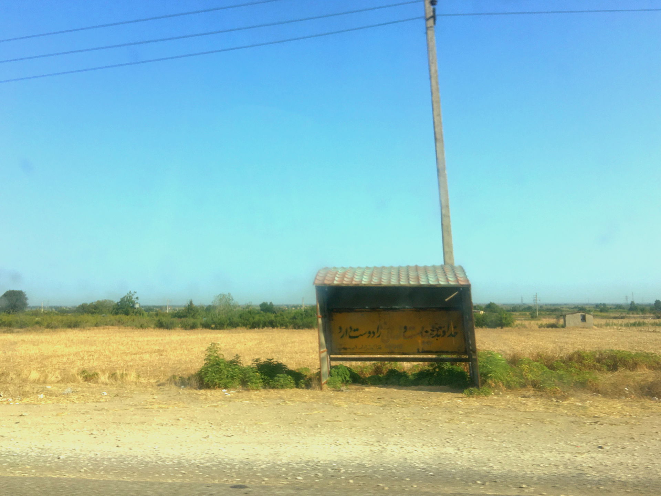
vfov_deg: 48.2
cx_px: 330
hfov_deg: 61.7
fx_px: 554
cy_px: 248
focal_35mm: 29
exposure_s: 1/1250
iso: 25
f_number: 2.2
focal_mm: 4.15
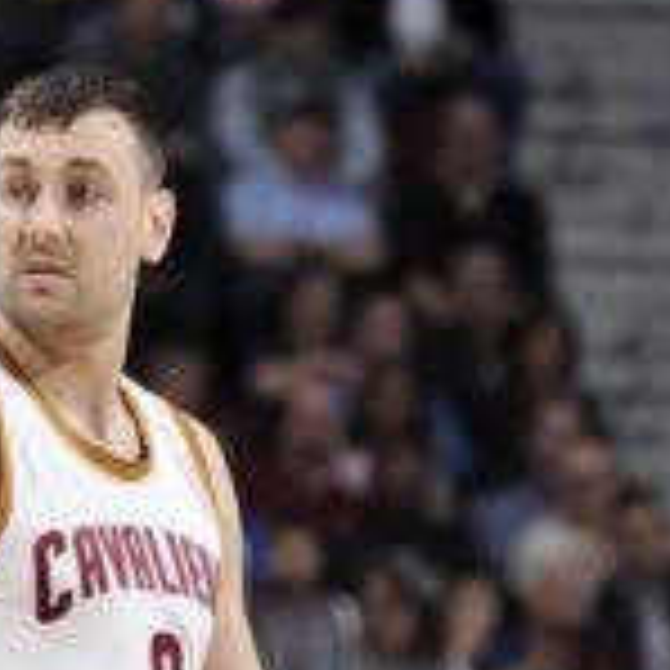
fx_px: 18329
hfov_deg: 2.1
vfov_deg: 2.1
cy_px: 1111
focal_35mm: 837
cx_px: -16
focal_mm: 250
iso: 200
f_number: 6.3
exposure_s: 1/320
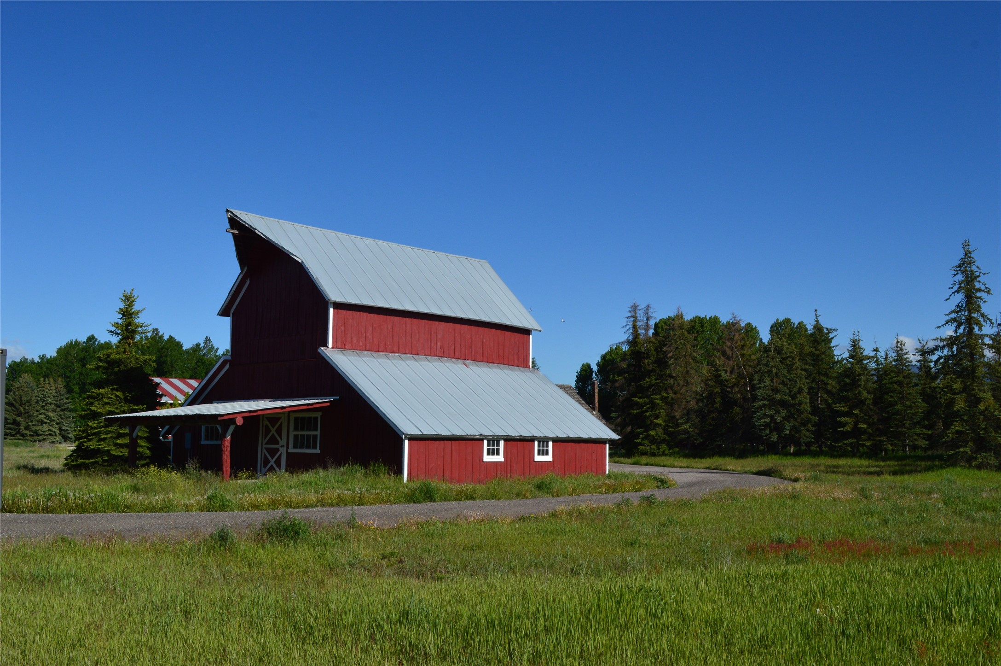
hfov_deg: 53.2
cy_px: 333
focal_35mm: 36
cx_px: 500
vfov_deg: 36.8
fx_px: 1000
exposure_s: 1/500
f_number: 11
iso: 400
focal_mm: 24
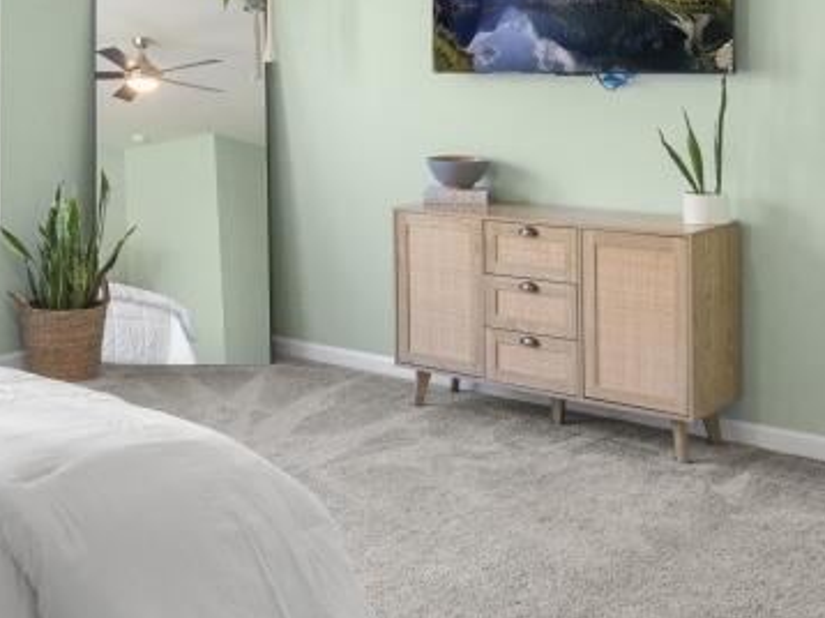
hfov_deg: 33.9
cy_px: 38
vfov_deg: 25.5
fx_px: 1310
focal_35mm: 55
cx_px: 161
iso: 400
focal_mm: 16
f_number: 8
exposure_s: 1/25
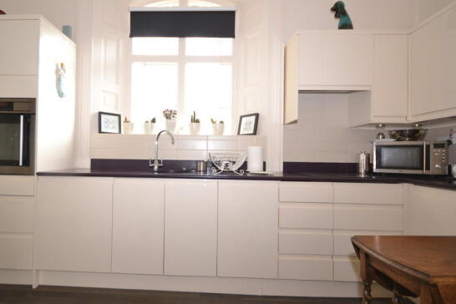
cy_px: 151
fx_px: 228
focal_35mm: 18
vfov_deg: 67.4
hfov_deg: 89.6
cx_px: 200
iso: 560
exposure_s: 1/60
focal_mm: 10
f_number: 4
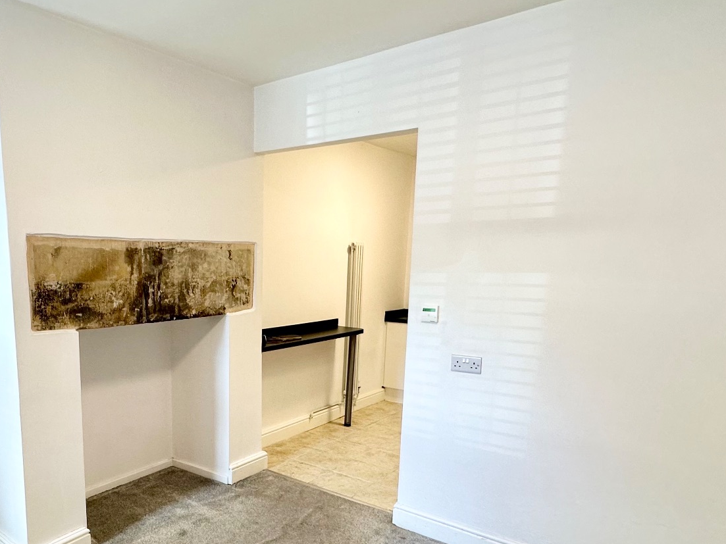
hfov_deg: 64.1
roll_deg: +0.3
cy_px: 350
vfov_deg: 52.3
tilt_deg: -9.8
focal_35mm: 26
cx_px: 201
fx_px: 545
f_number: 2.2
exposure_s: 1/100
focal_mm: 2.22
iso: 160
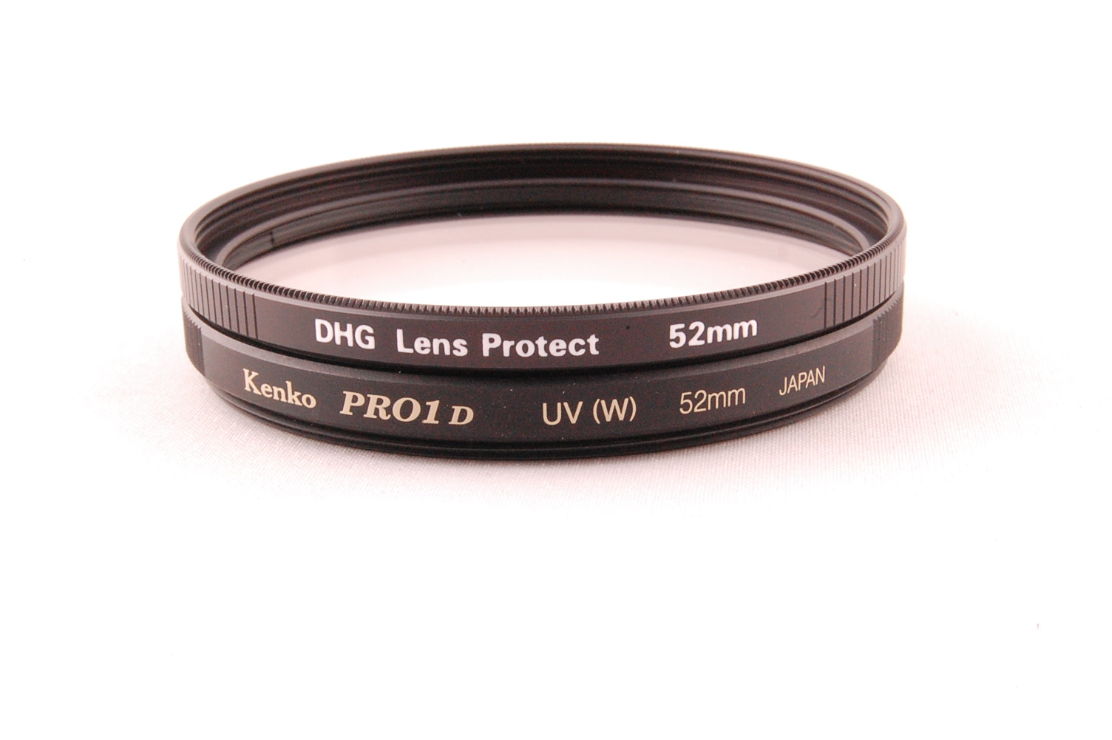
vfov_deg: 16.5
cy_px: 370
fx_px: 2546
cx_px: 556
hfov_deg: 24.6
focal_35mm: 82
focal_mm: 55
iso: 1600
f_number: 29
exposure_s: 1/125
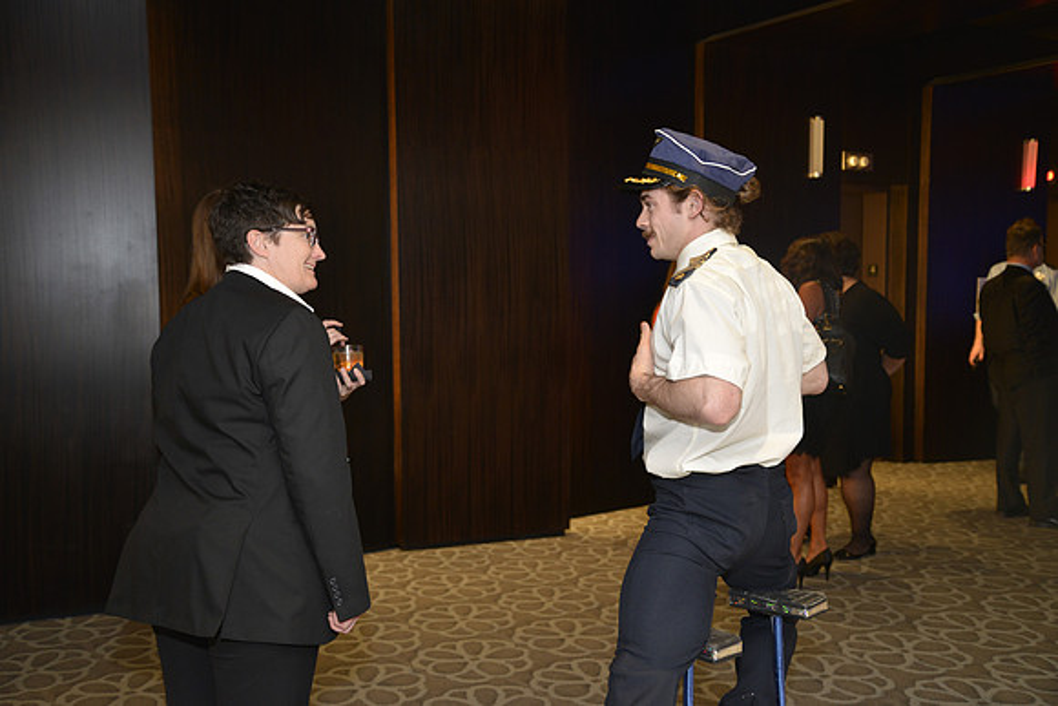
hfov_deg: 53.1
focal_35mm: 36
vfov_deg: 36.9
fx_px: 1058
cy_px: 353
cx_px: 529
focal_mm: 36
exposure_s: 1/60
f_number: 4
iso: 800
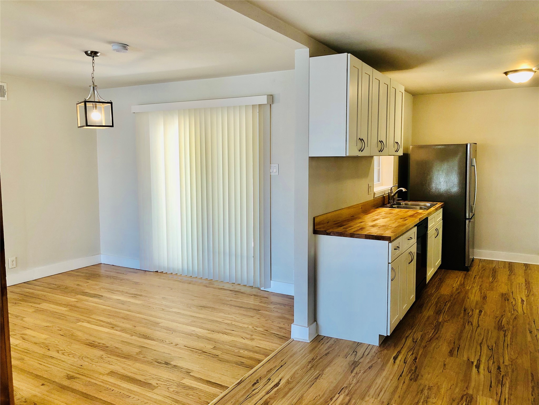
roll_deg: +0.1
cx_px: 270
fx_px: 436
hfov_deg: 63.4
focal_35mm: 28
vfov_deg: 49.7
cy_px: 202
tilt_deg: -5.6
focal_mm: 4
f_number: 1.8
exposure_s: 1/30
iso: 25
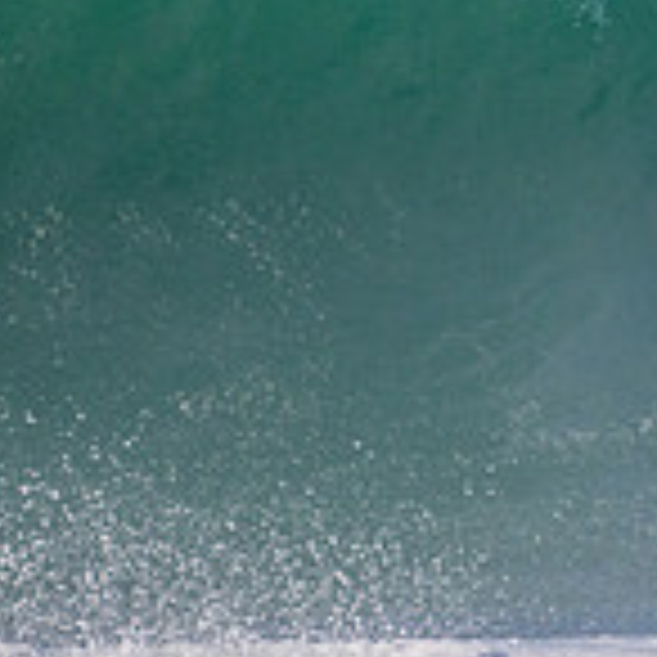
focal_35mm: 2710
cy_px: -106
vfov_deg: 0.6
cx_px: 1134
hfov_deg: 0.6
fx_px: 58192
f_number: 11
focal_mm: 800
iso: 2000
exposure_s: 1/2000
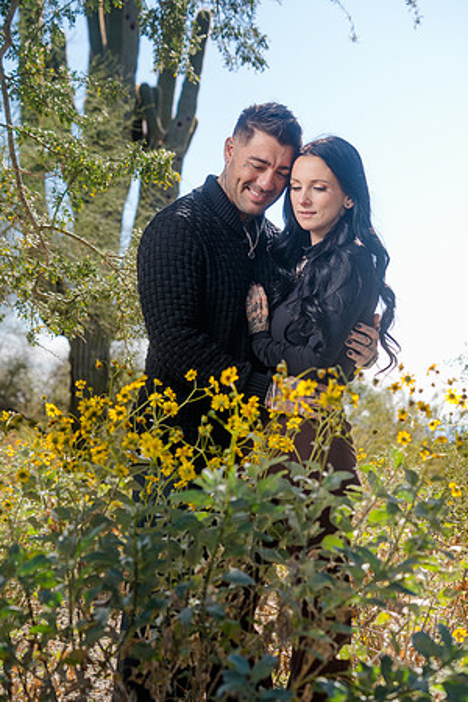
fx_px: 1365
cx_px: 234
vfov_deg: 28.8
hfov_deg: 19.5
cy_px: 351
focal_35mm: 70
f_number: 5.6
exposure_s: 1/250
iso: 100
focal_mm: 70
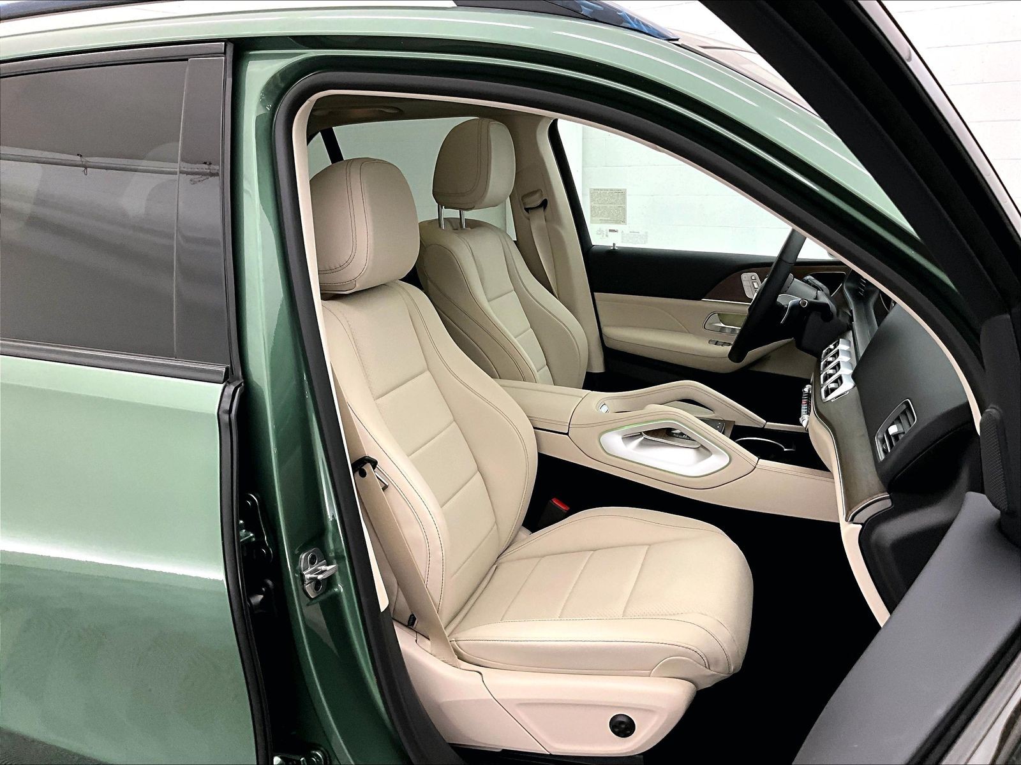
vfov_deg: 48.2
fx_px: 855
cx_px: 510
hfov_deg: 61.7
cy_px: 382
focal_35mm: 29
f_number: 1.8
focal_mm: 3
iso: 125
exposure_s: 1/60
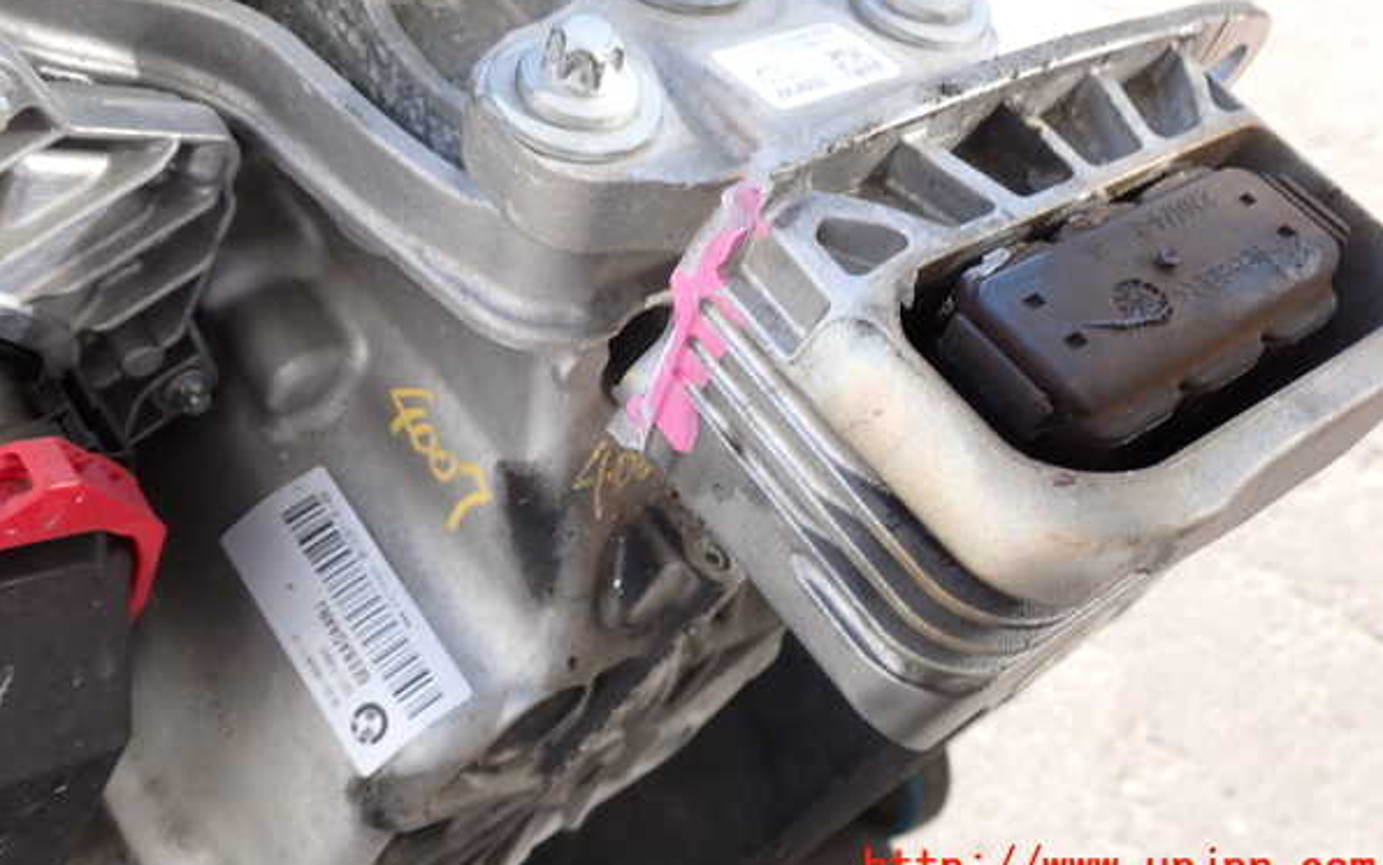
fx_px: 1207
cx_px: 692
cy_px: 378
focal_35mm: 32
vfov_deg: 39.4
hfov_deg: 59.6
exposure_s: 1/125
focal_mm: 5.4
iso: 100
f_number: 3.2
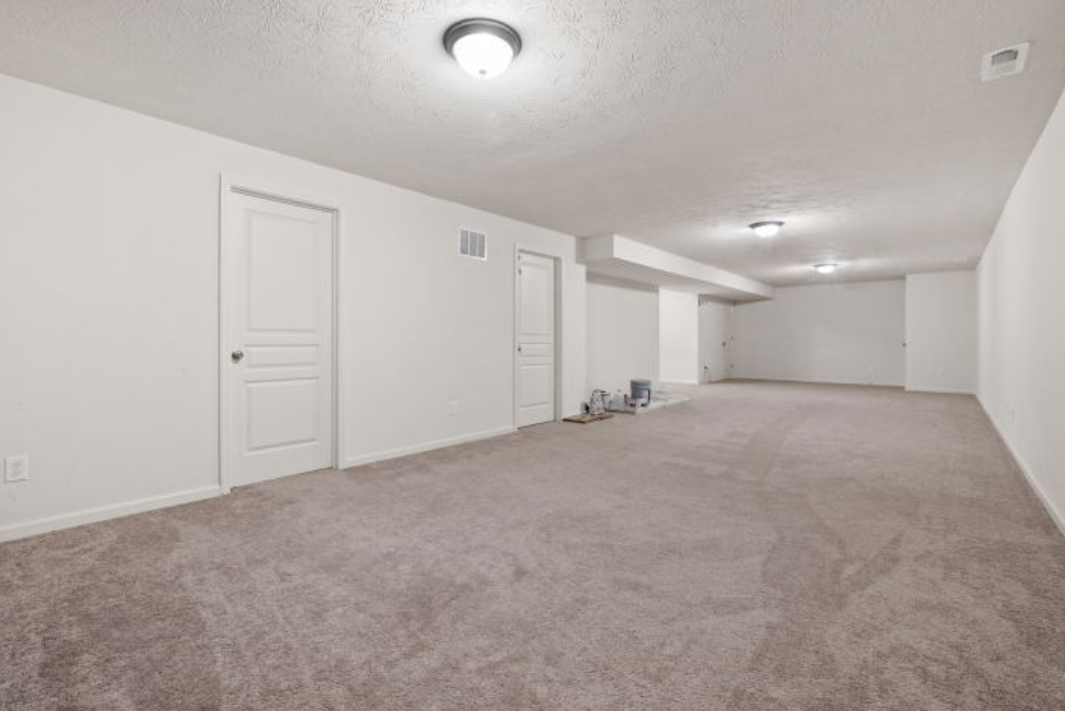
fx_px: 473
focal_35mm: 16
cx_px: 514
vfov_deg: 73.8
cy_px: 355
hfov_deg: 96.7
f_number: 9
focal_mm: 15
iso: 2500
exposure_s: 1/15
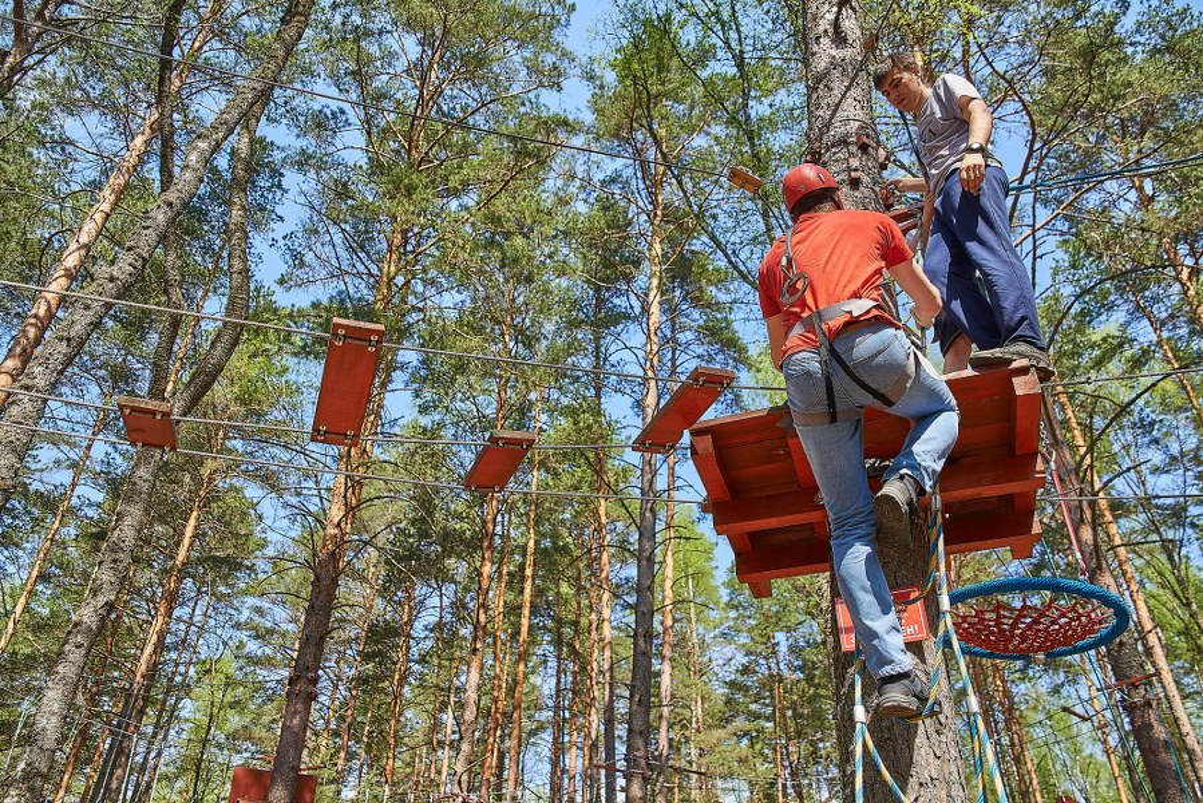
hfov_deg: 63.6
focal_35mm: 29
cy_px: 402
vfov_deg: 45.0
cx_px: 602
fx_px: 969
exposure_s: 1/1000
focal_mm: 29
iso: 100
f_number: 4
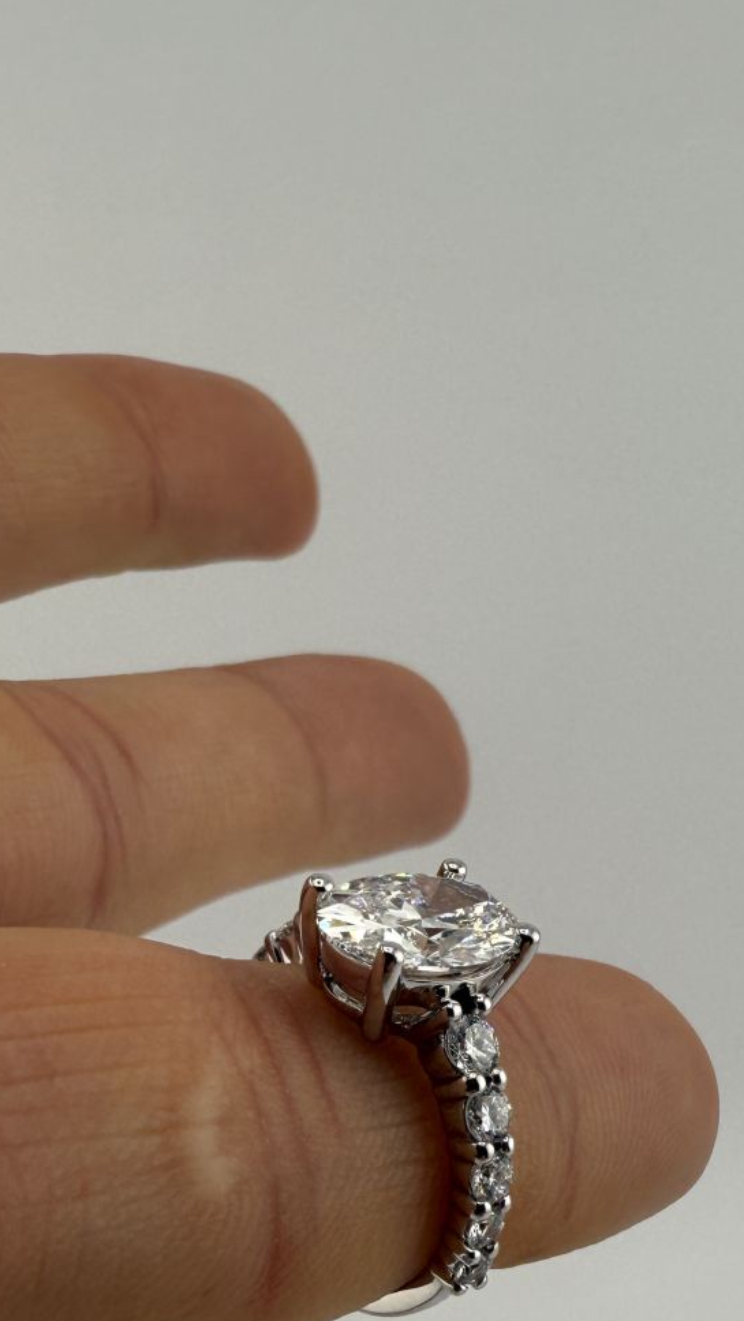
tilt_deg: -22.5
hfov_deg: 26.3
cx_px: 520
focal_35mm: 45
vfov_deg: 44.2
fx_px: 1577
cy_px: 959
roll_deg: -0.5
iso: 40
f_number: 2.2
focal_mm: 2.22
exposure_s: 1/2053
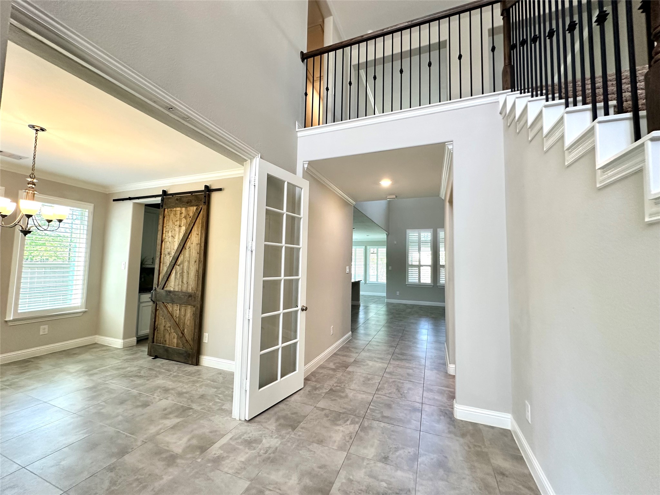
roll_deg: -1.1
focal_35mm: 14
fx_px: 267
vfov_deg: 85.7
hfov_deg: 102.1
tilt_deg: +4.9
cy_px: 248
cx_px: 330
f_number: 2.2
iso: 200
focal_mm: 2.22
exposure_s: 1/120
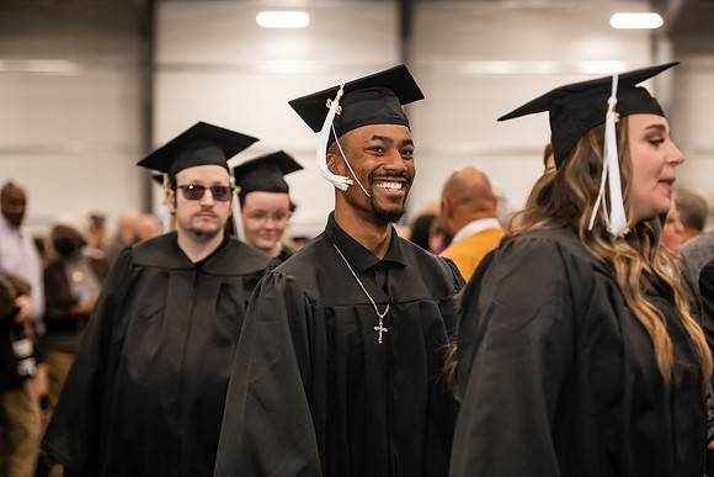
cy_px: 238
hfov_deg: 21.5
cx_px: 357
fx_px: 1885
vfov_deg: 14.4
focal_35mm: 95
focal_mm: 95
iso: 2000
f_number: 3.2
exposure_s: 1/200
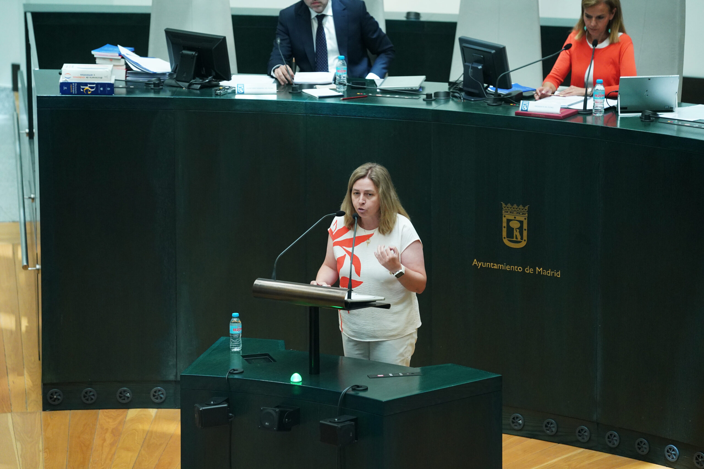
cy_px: 234
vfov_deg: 6.9
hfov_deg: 10.3
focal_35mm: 200
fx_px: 3911
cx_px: 352
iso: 3200
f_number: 3.5
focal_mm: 200
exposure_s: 1/350
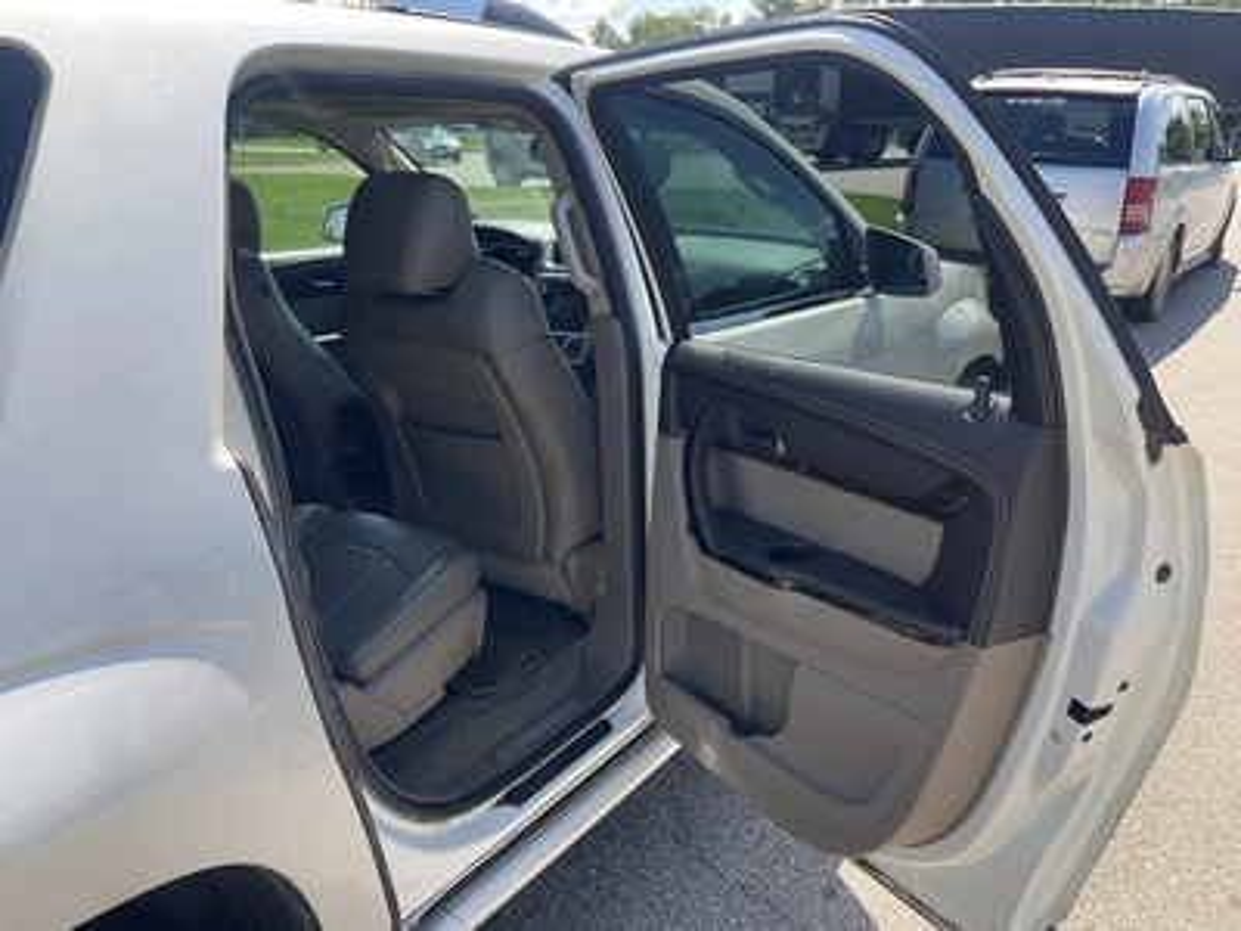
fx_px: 1040
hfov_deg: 61.7
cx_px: 620
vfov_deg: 48.2
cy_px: 466
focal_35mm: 29
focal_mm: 3
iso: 25
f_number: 1.8
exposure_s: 1/482
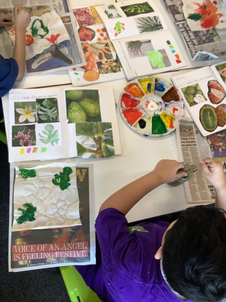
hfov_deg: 45.4
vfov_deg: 58.4
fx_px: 270
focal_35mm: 31
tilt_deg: -68.4
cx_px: 113
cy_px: 151
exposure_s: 1/50
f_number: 2.4
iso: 160
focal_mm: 3.3
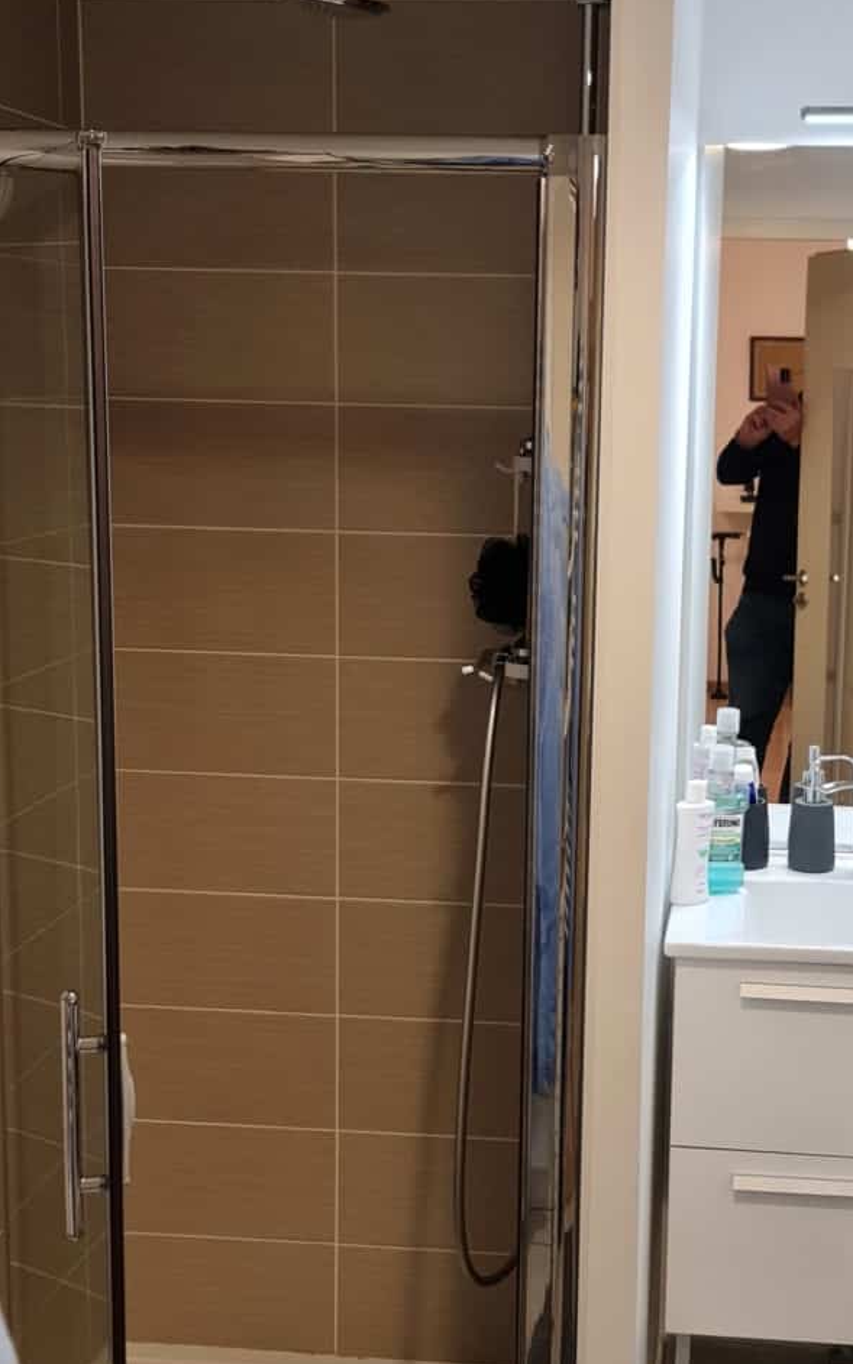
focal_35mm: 54
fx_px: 2008
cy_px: 711
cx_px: 601
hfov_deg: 23.8
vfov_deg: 37.5
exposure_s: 1/50
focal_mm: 7
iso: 320
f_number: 1.8
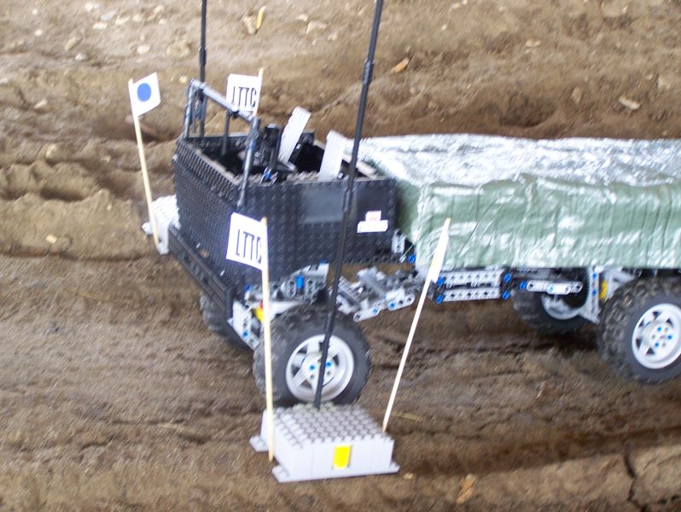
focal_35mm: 75
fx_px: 1477
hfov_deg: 26.0
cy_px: 256
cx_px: 340
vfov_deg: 19.7
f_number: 3.2
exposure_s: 1/40
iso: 100
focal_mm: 12.4
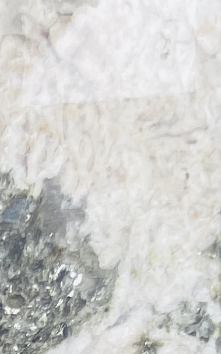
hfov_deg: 6.3
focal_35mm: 176
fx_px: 1697
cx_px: -616
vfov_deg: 9.9
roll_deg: +8.5
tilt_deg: -29.0
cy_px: 949
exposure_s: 1/354
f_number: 1.6
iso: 32
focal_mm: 5.1
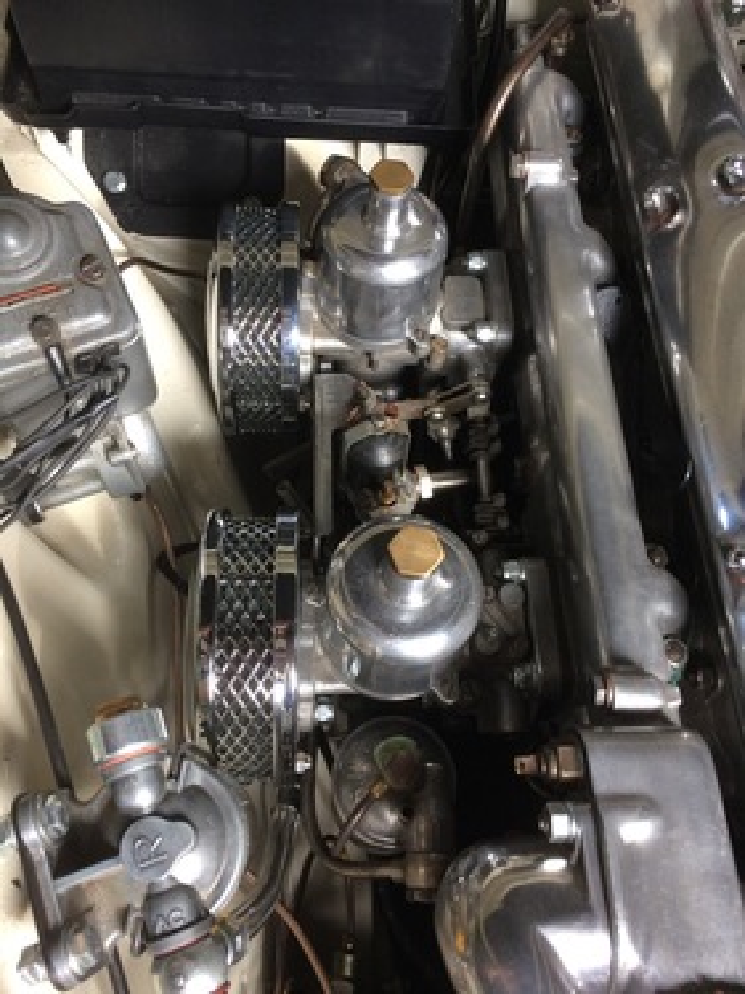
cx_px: 372
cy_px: 497
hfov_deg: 48.2
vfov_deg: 61.7
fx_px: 833
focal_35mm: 29
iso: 100
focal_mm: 4.15
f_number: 2.2
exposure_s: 1/33
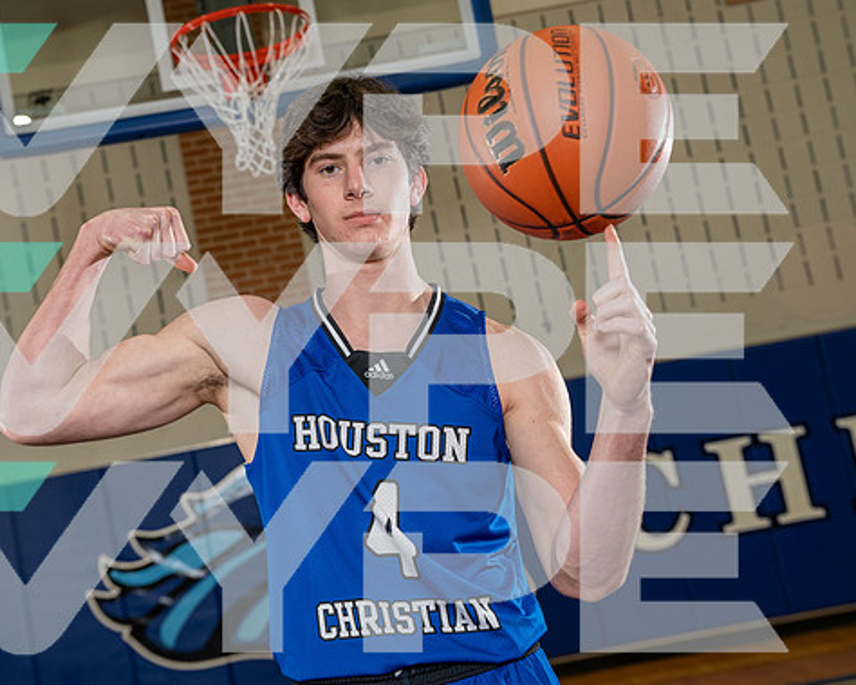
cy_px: 339
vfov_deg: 28.1
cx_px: 334
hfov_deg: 34.6
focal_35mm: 54
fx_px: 1368
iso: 640
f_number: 4.5
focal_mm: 47
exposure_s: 1/200
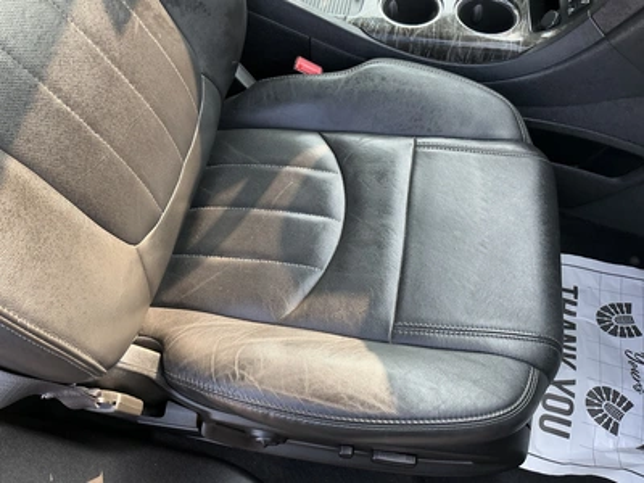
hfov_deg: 63.4
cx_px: 322
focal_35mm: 28
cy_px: 242
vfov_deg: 49.7
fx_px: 521
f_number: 1.8
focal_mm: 3
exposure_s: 1/122
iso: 50
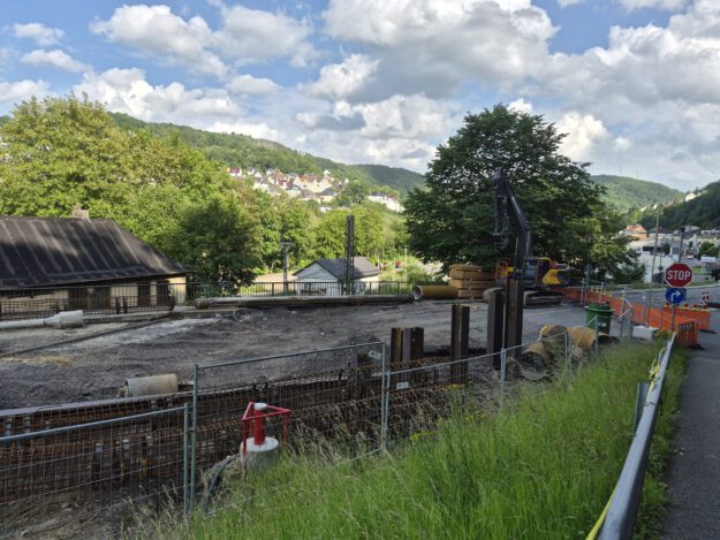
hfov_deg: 73.9
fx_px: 478
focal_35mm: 23
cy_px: 270
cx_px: 360
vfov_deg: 58.9
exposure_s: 1/4336
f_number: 1.8
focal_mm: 5.4
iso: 80
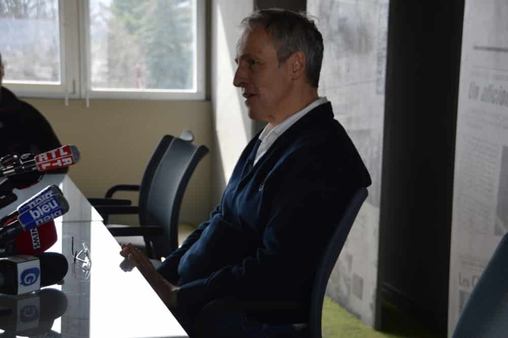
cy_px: 169
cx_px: 254
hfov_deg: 29.3
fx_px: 973
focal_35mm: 69
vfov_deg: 19.7
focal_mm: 46
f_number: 5.6
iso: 200
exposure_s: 1/125
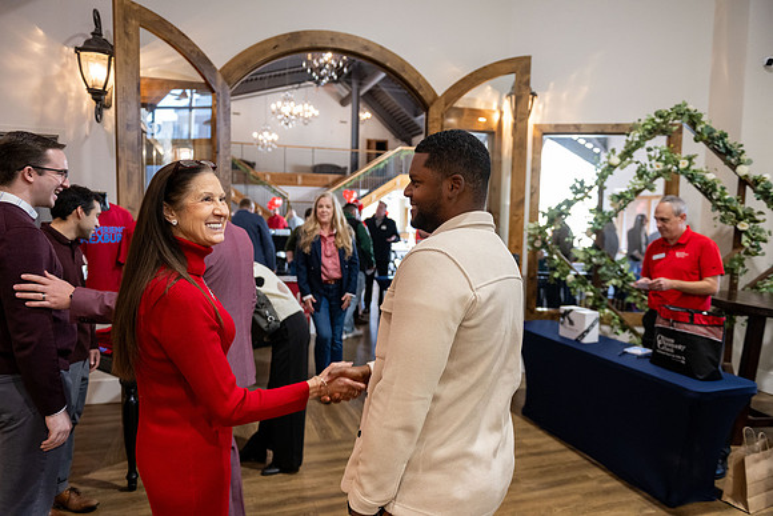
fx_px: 515
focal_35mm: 24
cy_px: 258
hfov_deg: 73.7
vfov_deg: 53.2
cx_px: 386
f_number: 2.8
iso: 2000
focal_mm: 24
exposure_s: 1/250
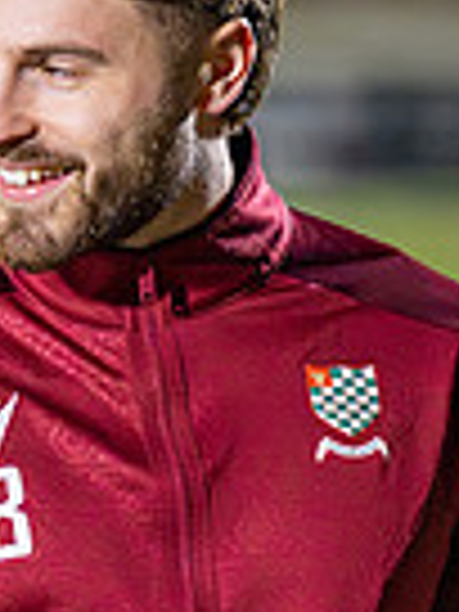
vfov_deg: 2.2
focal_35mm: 886
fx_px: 15664
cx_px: -577
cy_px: 1118
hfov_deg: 1.7
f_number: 2
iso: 5000
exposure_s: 1/1250
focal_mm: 135
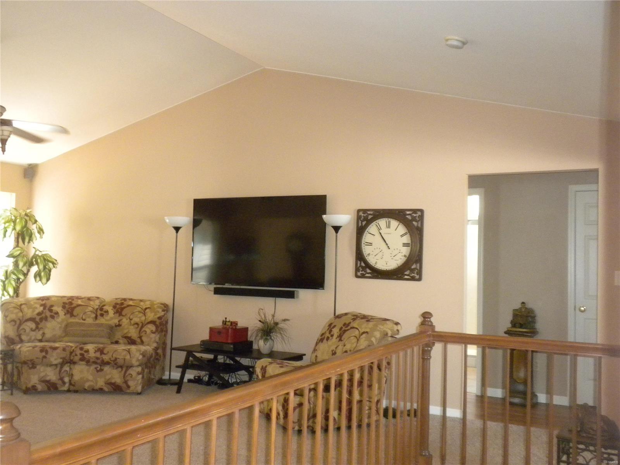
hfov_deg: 50.1
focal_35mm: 37
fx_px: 663
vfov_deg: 38.7
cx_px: 310
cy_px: 232
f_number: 3.5
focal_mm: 6.6
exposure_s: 1/30
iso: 595
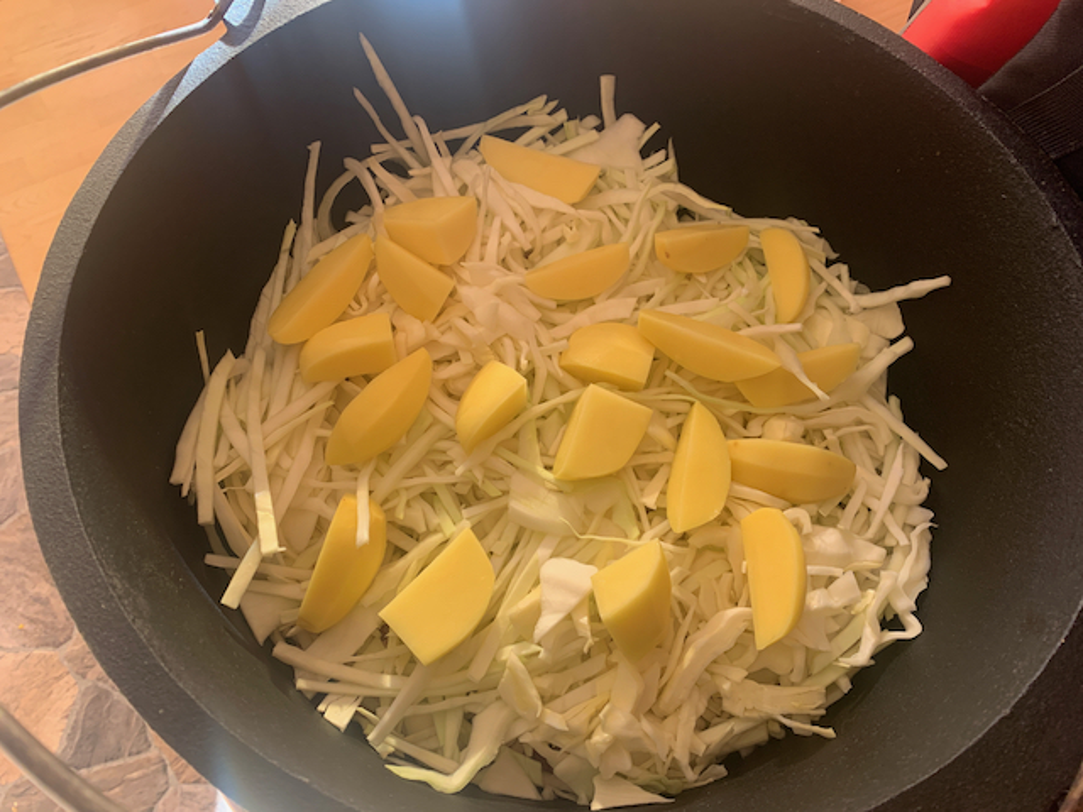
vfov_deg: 53.1
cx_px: 542
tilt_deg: -64.4
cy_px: 406
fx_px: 813
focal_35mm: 26
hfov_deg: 67.3
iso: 80
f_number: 1.8
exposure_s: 1/121
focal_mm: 4.25
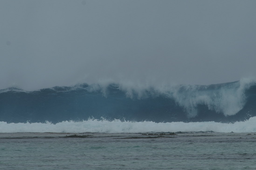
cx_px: 160
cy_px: 102
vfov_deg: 2.2
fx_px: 4371
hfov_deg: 3.4
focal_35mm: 615
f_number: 11
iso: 100
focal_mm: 300
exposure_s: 1/250
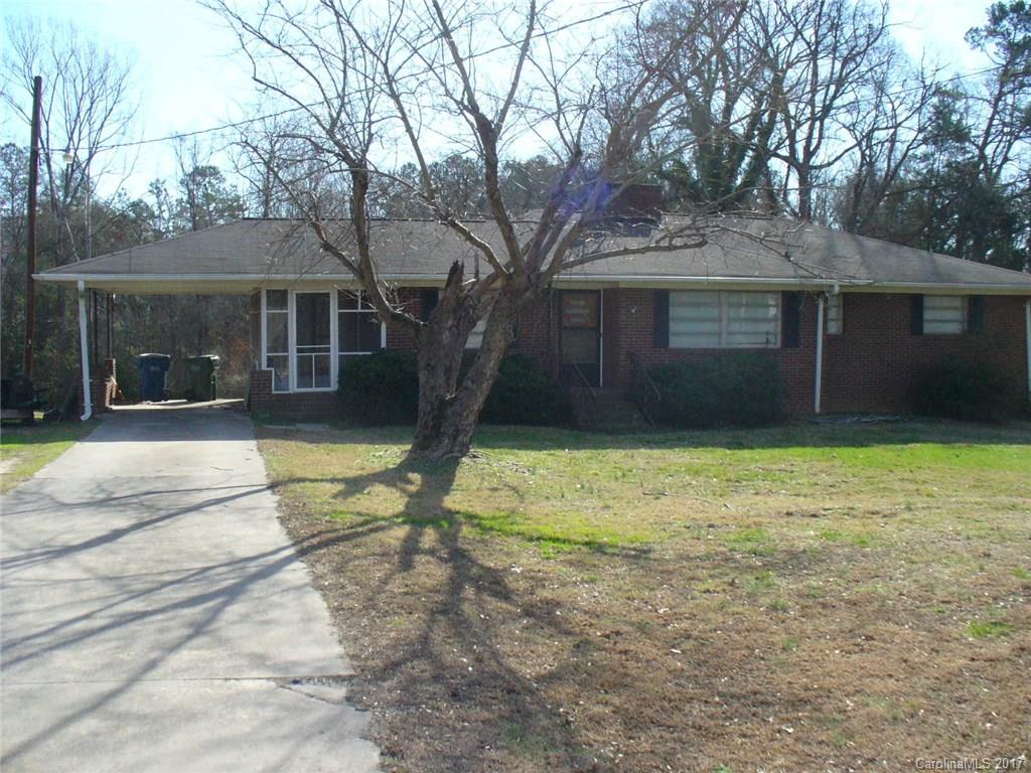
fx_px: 1102
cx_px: 516
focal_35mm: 37
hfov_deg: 50.1
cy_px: 386
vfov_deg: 38.7
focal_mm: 6.1
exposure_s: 1/400
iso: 200
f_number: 5.6
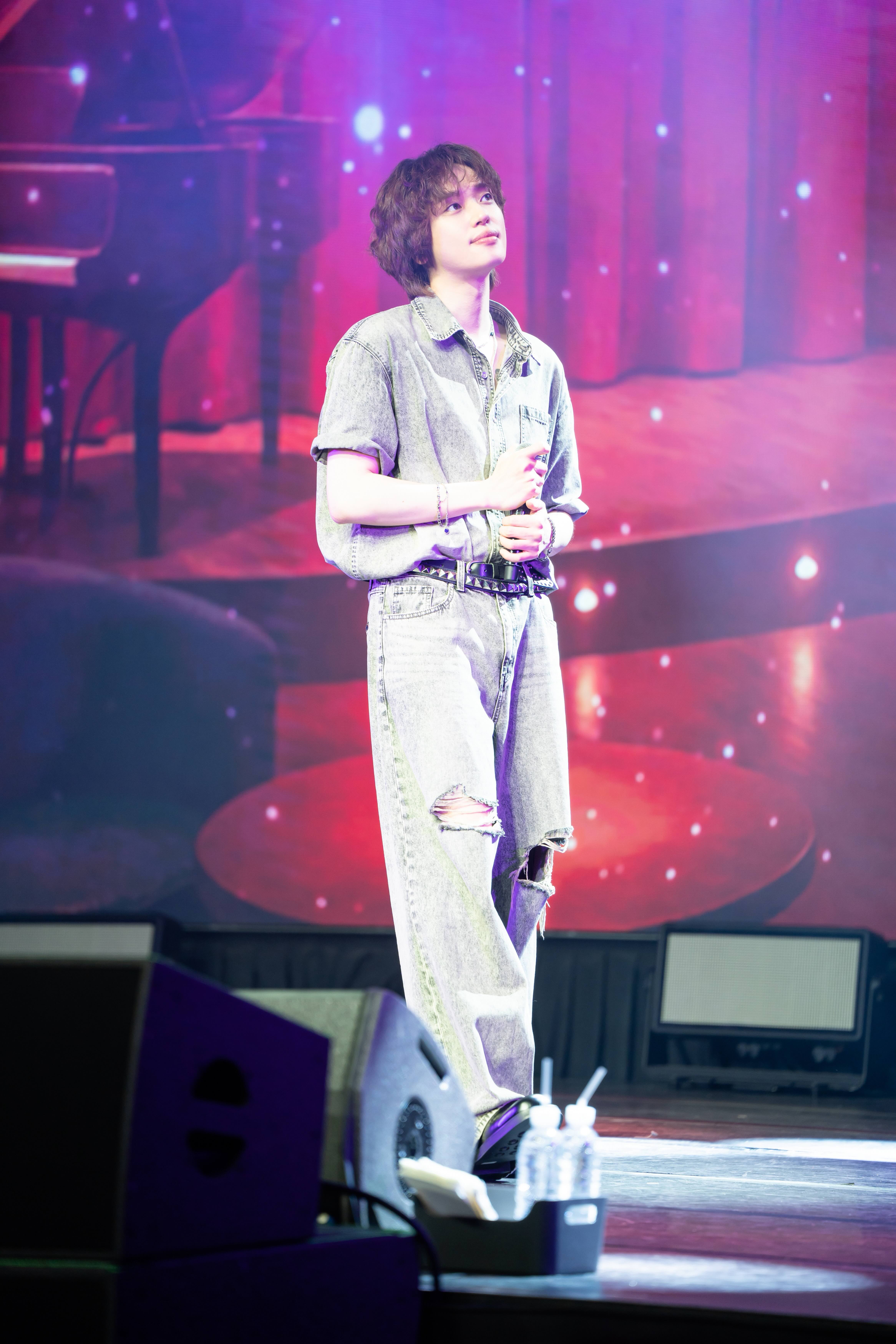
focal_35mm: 180
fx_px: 6719
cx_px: 448
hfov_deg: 7.6
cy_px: 672
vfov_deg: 11.4
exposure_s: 1/125
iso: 400
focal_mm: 180
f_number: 2.8
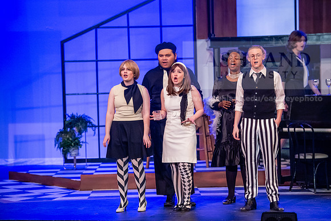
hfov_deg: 14.7
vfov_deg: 9.8
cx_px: 166
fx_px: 1287
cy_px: 110
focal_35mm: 140
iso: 3200
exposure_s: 1/200
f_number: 3.2
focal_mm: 140
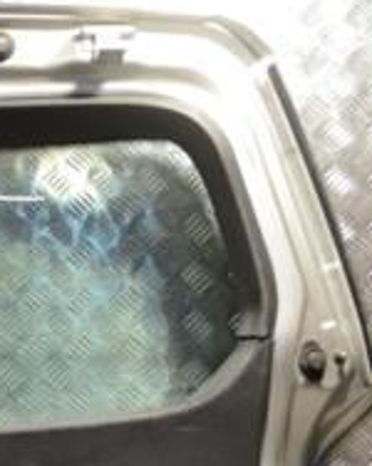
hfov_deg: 9.6
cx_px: -159
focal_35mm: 158
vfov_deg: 12.2
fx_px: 2171
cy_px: 411
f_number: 5
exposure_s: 1/30
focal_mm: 35
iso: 250
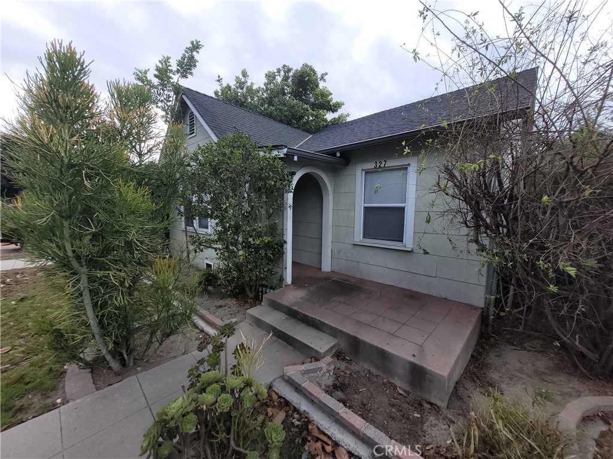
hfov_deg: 106.2
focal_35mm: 13
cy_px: 230
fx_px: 230
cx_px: 306
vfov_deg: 89.9
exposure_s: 1/582
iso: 40
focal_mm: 1.74
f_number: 2.2
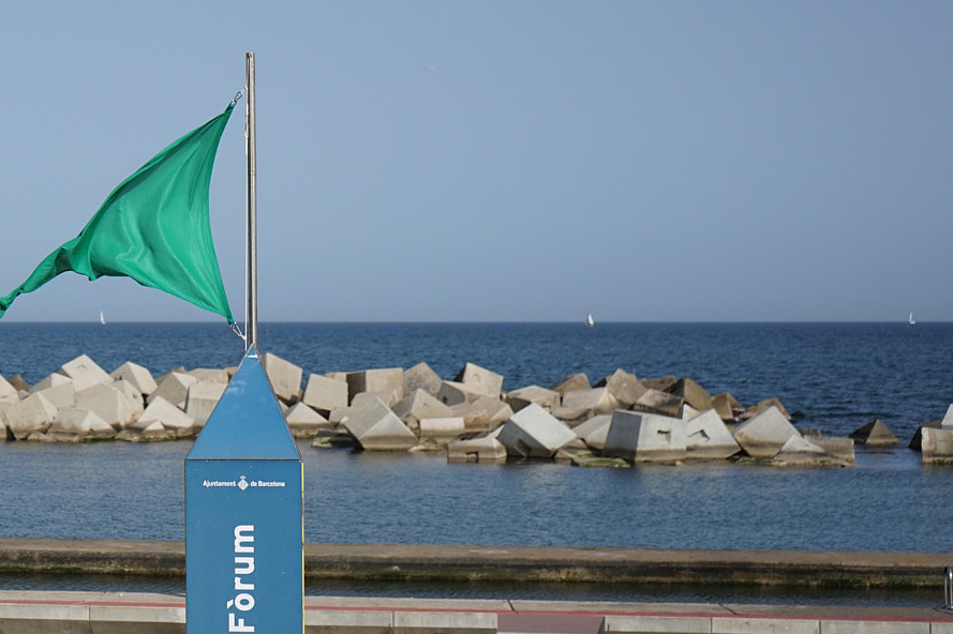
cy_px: 317
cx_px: 107
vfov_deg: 16.8
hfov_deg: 24.4
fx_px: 2143
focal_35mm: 81
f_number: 4.5
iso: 160
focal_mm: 45
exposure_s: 1/2000
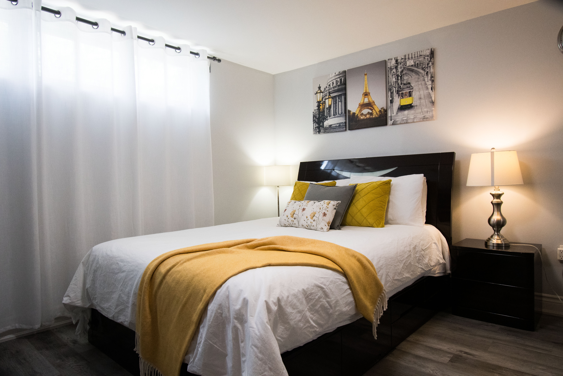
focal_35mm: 21
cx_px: 282
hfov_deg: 81.2
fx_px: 328
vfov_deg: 59.5
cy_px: 188
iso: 1600
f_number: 6.3
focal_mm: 14
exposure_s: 1/160
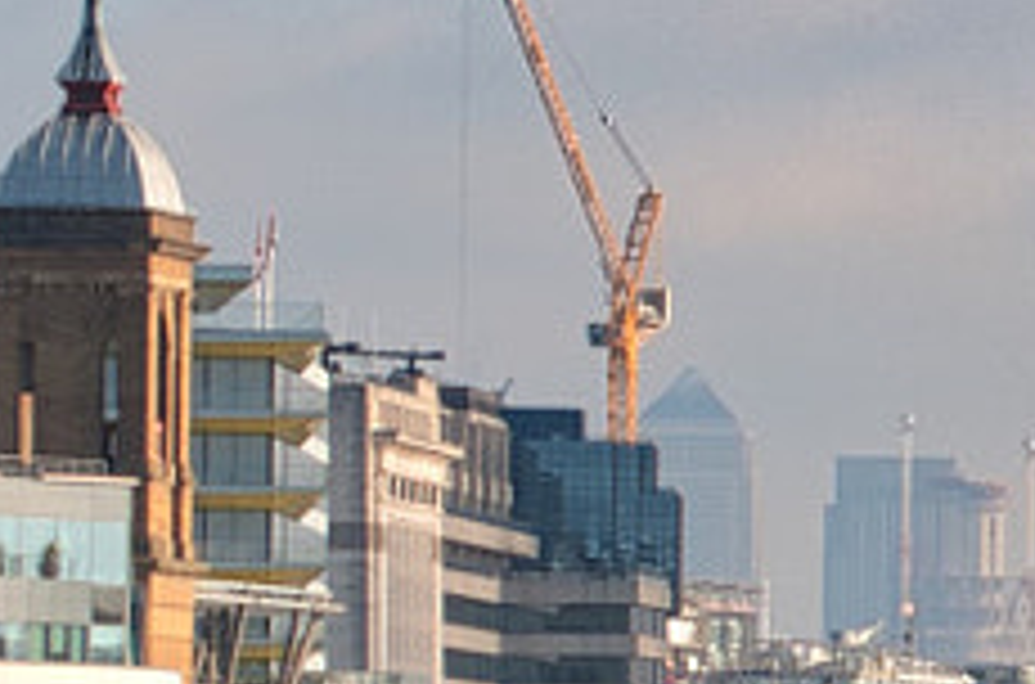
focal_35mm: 417
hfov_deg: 4.9
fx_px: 11956
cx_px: 2246
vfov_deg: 3.3
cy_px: 601
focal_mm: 40
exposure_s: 1/160
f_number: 11
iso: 200
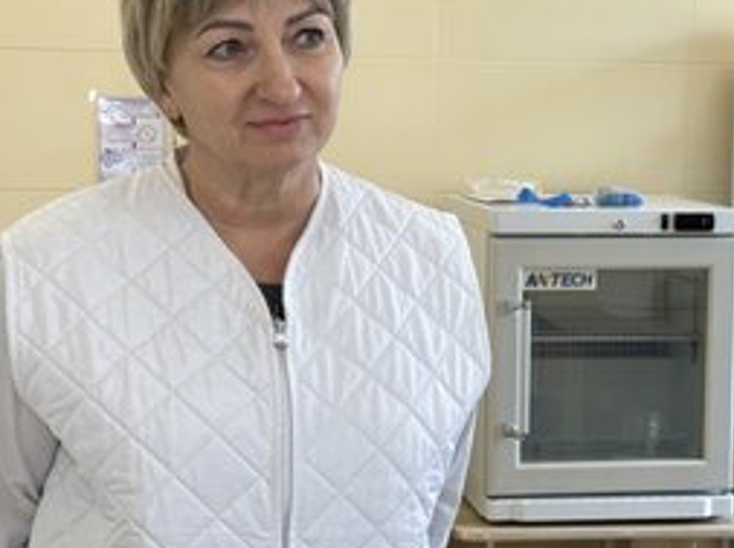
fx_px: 1609
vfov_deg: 19.3
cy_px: 258
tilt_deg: -5.1
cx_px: 409
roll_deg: -0.3
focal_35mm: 76
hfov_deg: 25.7
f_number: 1.78
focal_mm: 6.86
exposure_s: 1/100
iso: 64
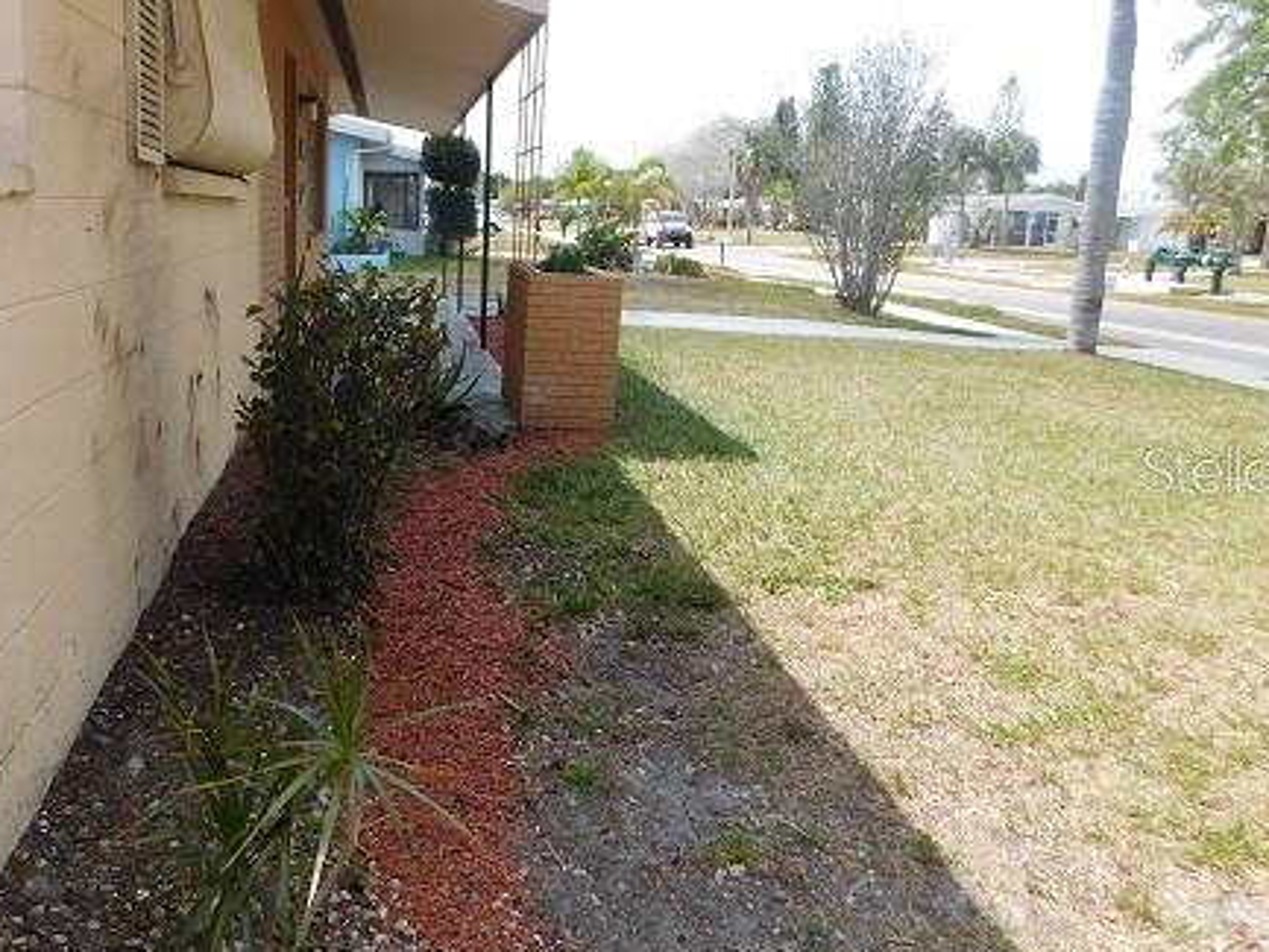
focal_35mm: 34
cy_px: 469
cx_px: 481
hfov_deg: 53.4
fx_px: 1247
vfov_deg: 41.8
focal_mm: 4
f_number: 3
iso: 125
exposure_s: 1/1000
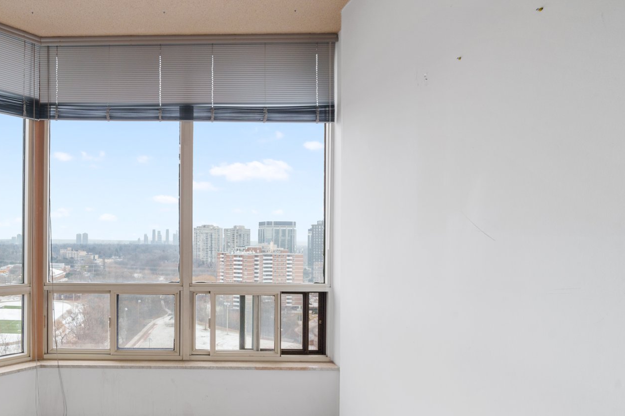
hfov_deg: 63.6
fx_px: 451
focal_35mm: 26
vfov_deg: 49.3
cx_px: 128
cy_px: 242
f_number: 9
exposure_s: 1/30
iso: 800
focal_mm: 16
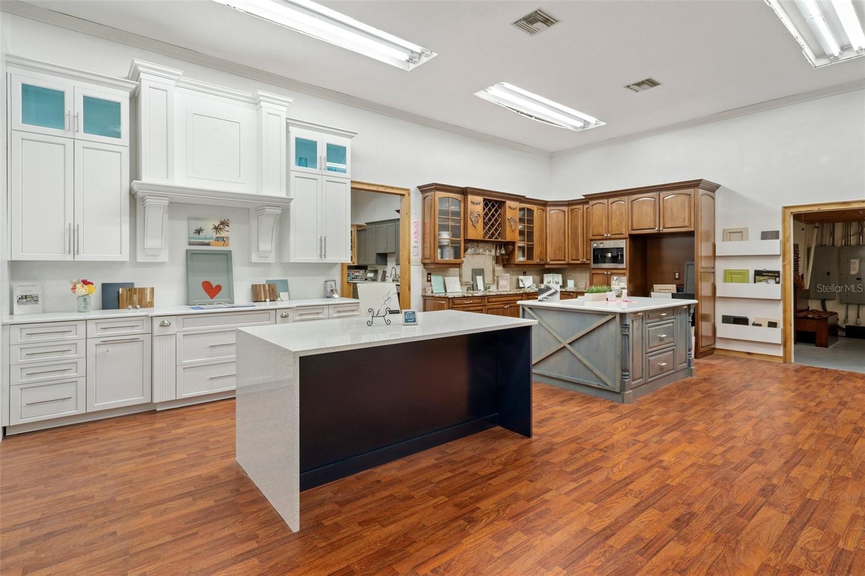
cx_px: 432
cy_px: 288
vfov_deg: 70.4
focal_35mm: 17
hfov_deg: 93.3
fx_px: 408
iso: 640
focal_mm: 17
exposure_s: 1/4
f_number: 8
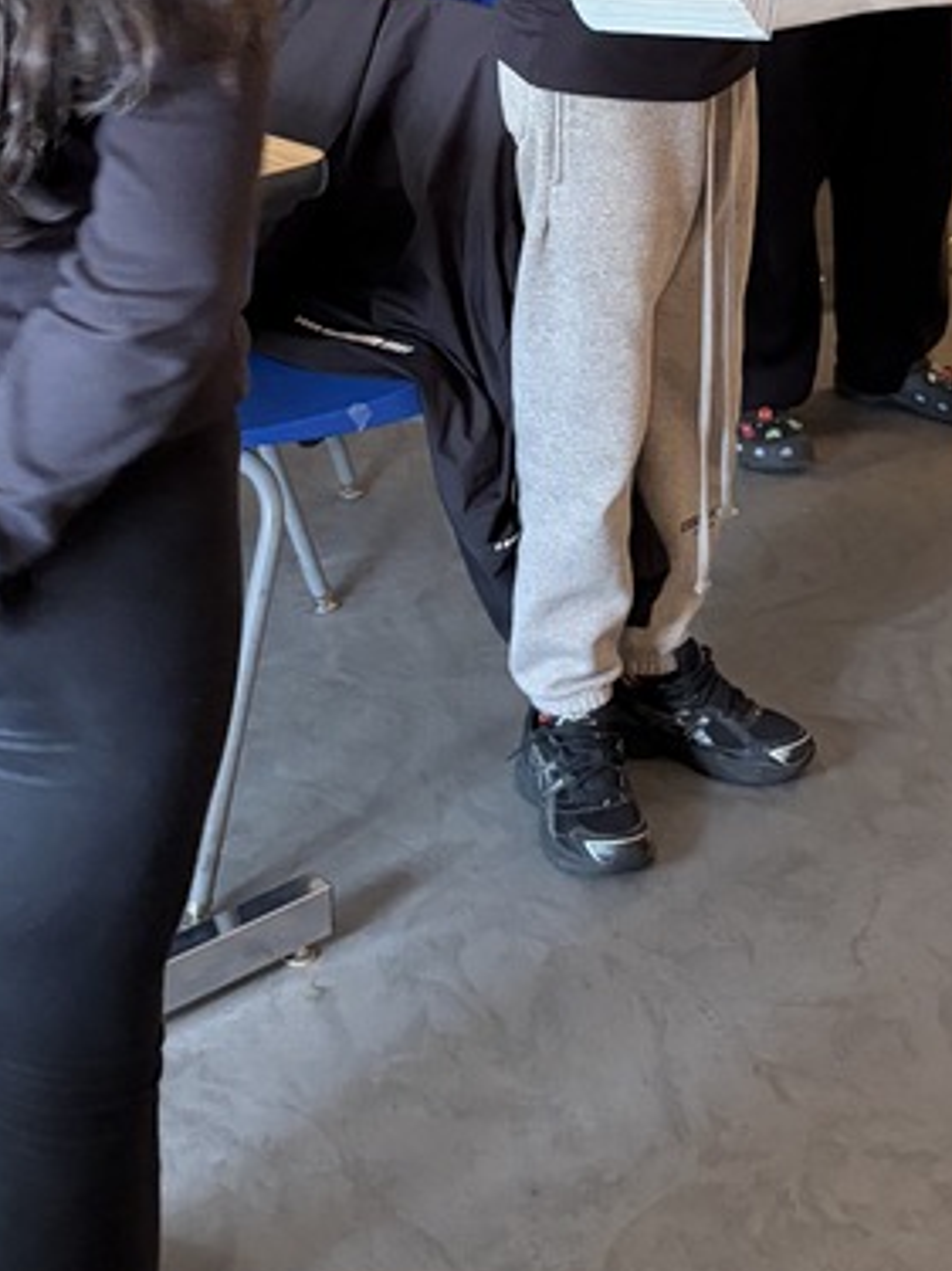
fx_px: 2605
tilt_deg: -13.3
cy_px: 75
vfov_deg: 26.3
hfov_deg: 20.7
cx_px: 505
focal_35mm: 71
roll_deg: +0.1
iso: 320
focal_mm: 5.96
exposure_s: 1/40
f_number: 1.6
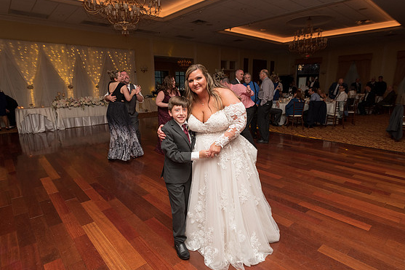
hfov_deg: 71.5
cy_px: 138
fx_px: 281
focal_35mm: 25
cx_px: 199
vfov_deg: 51.3
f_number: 5.6
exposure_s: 1/125
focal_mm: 24
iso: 640
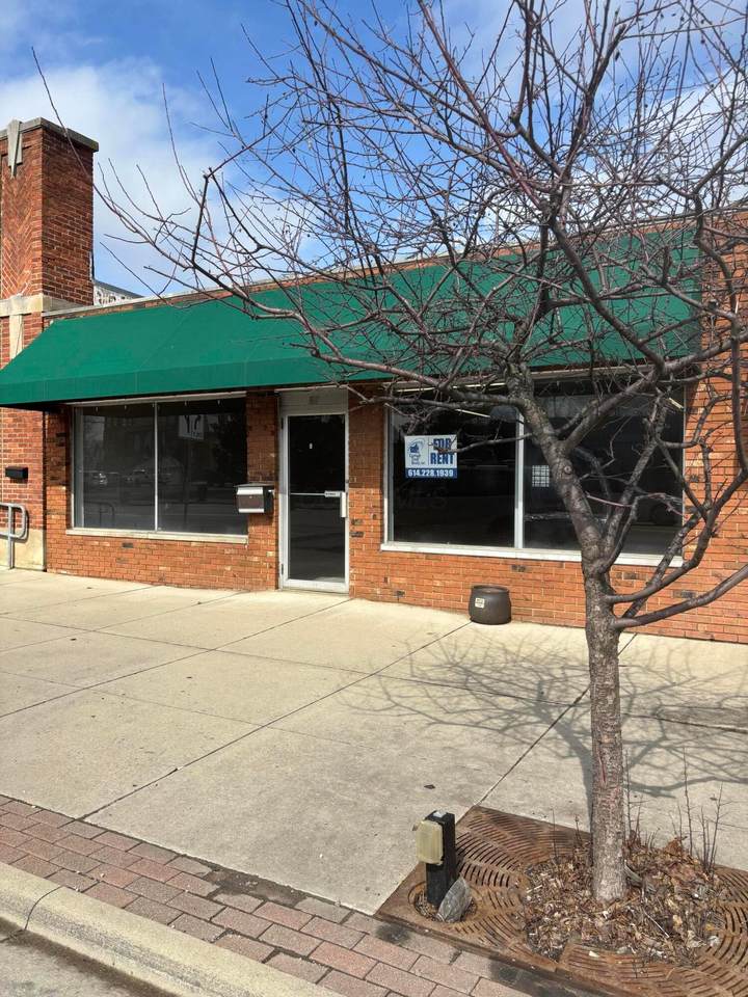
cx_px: 374
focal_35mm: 26
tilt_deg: -0.5
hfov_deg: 53.1
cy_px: 498
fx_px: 749
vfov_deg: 67.3
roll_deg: -2.7
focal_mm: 5.96
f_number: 1.6
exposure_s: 1/3937
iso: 50
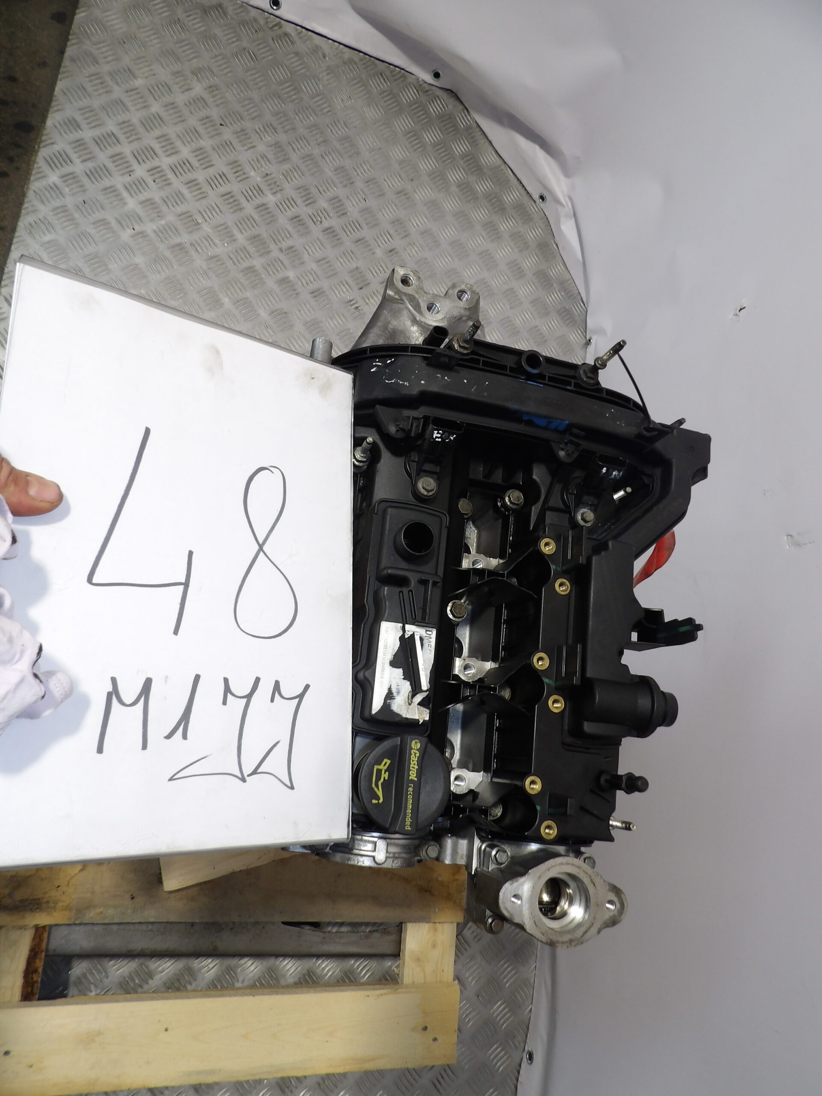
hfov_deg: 56.8
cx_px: 411
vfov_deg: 71.6
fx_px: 760
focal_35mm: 24
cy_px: 548
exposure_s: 1/33
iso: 114
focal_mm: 4.3
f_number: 3.2
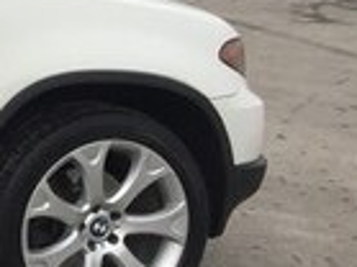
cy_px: 68
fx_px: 1422
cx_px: -447
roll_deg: +1.2
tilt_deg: -9.6
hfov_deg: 12.0
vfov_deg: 10.7
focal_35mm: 138
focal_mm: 4.15
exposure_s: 1/682
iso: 32
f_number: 2.2
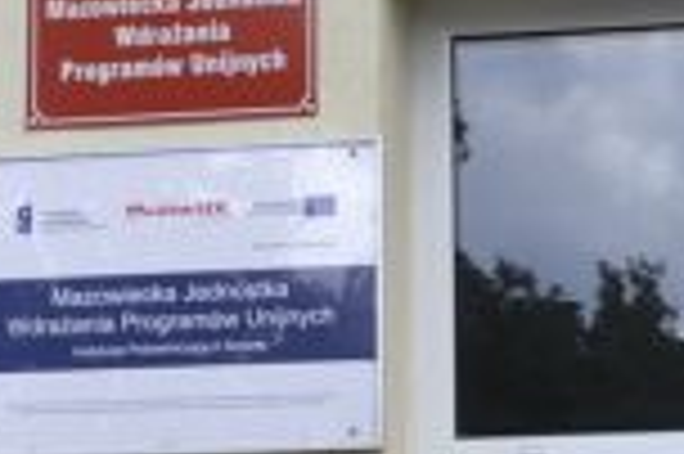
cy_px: 362
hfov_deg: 13.0
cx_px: 432
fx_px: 2999
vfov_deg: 8.7
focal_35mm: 158
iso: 100
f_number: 6.3
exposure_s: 1/160
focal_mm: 20
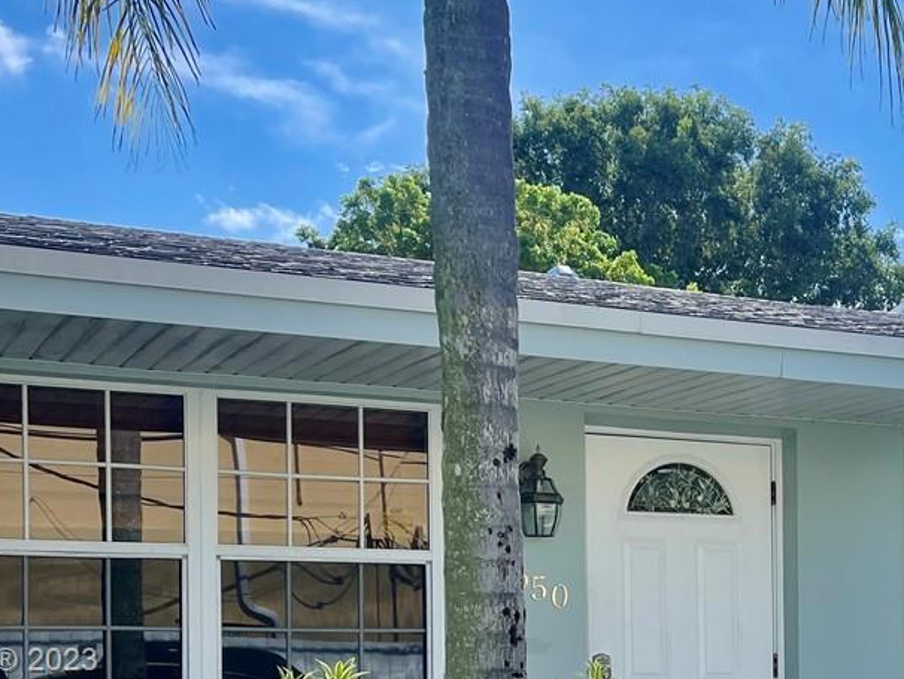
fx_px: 1724
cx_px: 814
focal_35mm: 66
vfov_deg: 21.6
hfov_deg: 28.3
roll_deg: +0.0
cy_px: 663
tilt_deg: +0.2
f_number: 1.6
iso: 32
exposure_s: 1/2660
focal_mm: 5.1
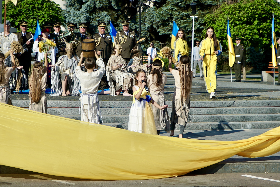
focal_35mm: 114
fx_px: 887
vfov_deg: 12.0
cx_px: 135
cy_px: 89
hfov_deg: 17.9
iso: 100
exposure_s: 1/1000
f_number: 5.6
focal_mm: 70
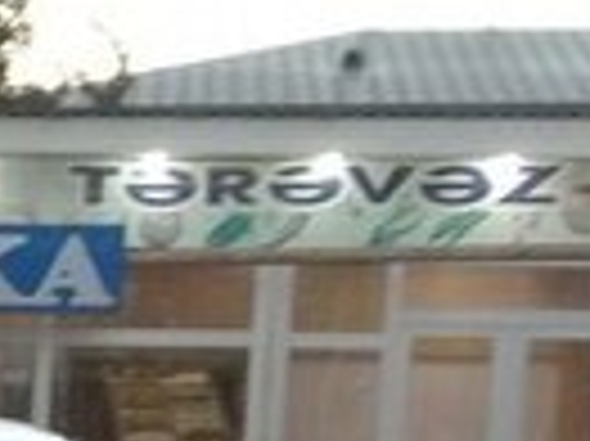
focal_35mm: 156
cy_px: 1087
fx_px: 2656
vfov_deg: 8.6
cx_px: -356
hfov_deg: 12.0
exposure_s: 1/33
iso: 80
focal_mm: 3.3
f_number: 2.2
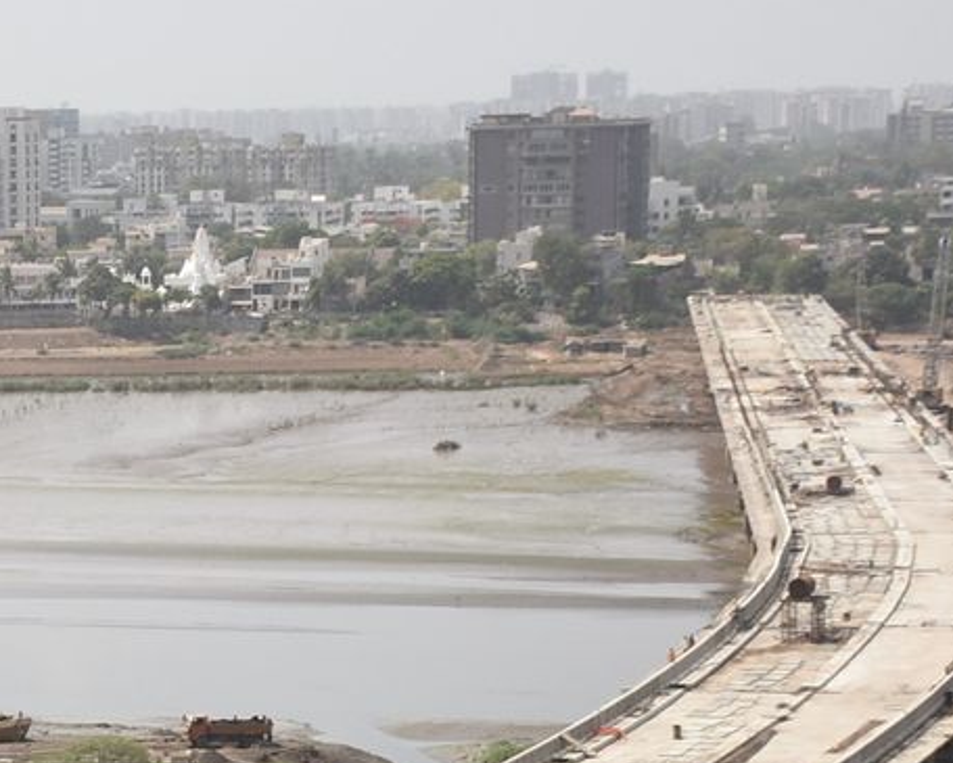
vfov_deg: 10.8
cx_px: -60
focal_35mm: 140
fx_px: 3950
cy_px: 916
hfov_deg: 13.5
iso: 320
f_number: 4.5
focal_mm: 32
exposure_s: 1/2500
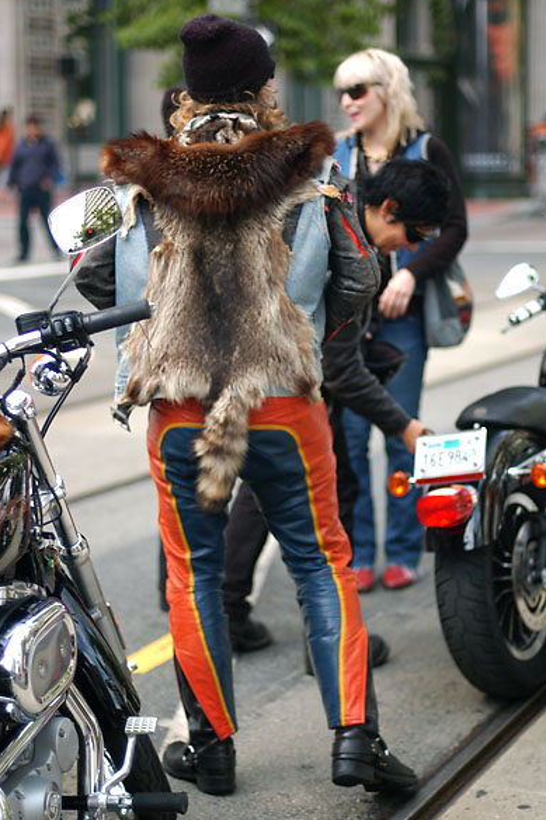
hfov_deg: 17.7
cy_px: 403
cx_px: 272
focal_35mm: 77
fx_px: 1753
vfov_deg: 26.3
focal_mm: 50
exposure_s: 1/800
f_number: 1.4
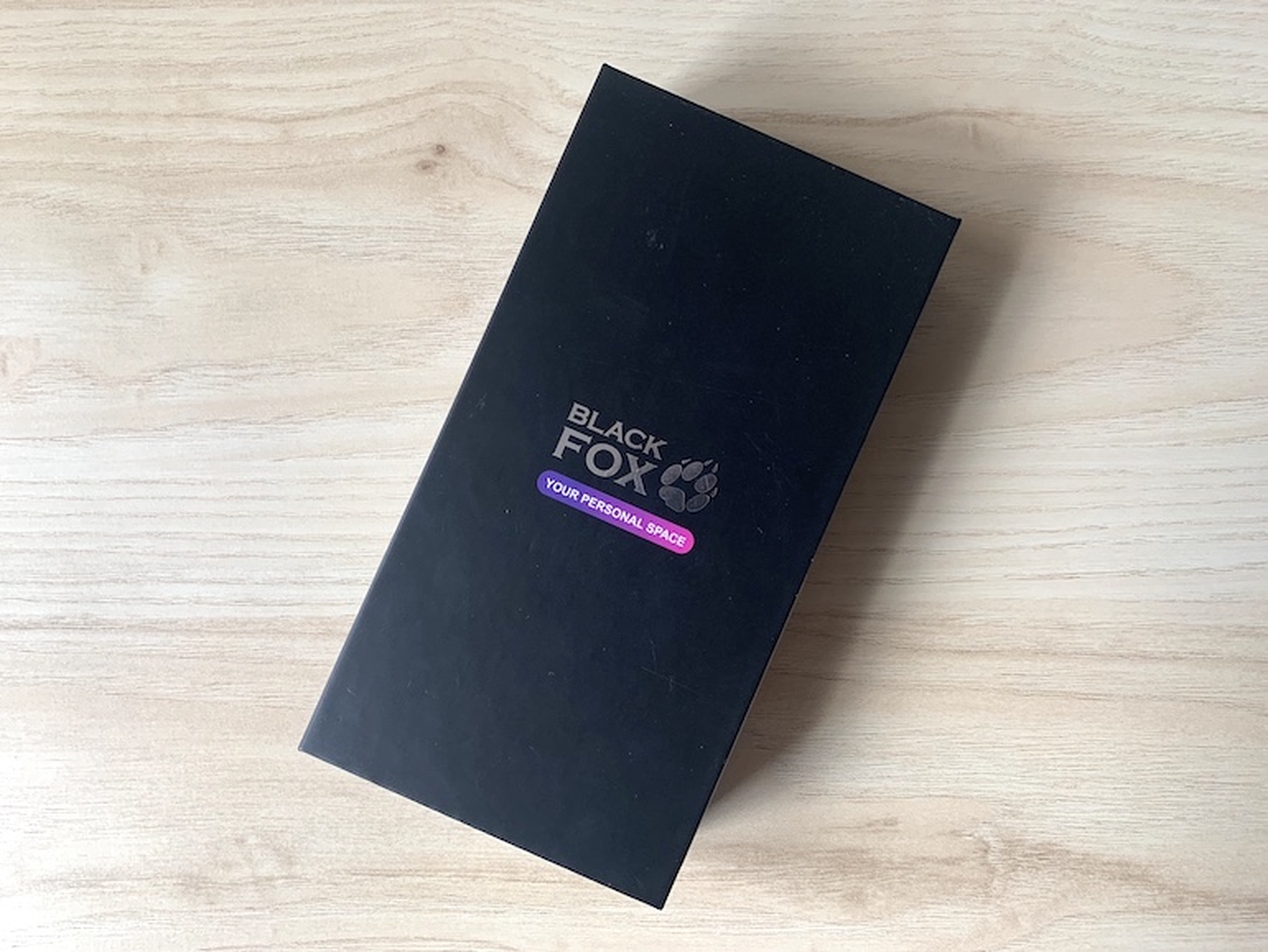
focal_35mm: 26
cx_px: 634
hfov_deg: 67.3
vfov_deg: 53.1
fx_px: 953
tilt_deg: -88.5
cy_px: 476
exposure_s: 1/121
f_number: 1.8
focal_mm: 4.25
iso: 50
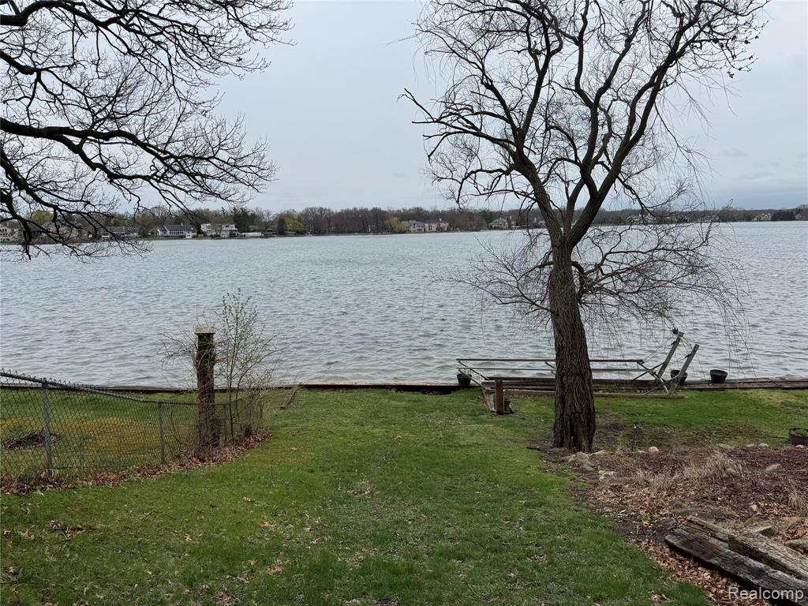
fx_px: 560
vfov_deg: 56.8
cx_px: 404
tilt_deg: -9.0
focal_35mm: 24
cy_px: 303
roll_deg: +1.1
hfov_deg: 71.6
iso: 80
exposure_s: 1/5348
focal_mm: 6.76
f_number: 1.78
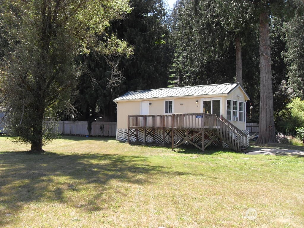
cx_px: 152
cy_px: 114
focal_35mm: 34
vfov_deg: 41.8
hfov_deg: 54.0
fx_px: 299
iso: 80
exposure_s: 1/60
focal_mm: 6.3
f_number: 7
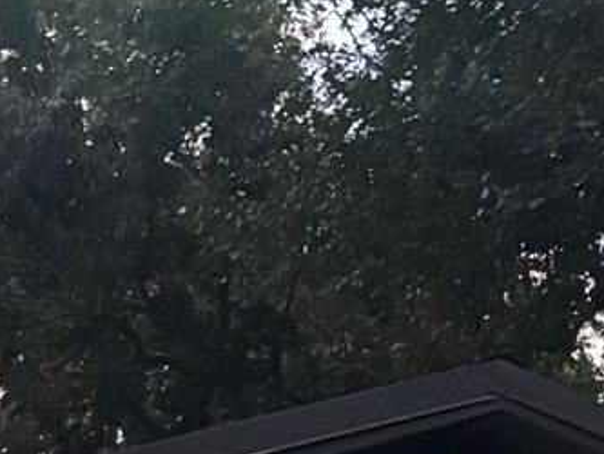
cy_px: 1055
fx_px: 2793
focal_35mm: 160
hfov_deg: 11.6
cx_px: -410
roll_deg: -1.5
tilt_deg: +6.6
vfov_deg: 8.5
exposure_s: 1/31
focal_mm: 5.96
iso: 640
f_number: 1.6
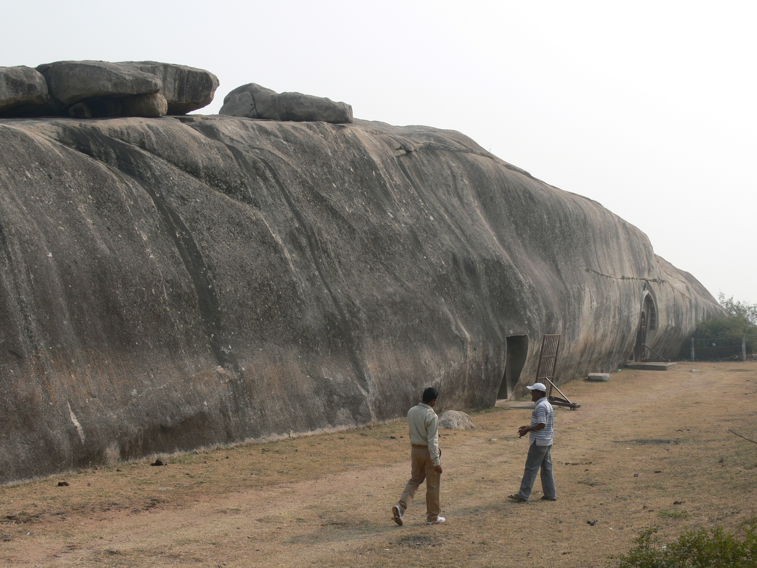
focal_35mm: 49
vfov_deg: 29.7
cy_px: 284
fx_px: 1072
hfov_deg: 38.9
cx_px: 378
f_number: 5.6
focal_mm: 9.8
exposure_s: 1/320
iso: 80
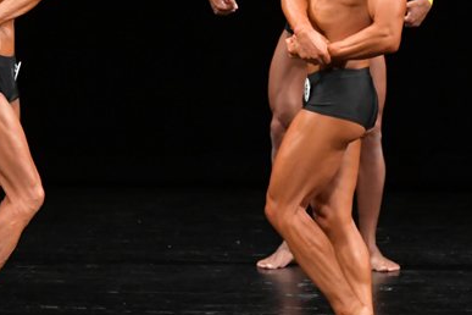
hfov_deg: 3.6
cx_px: 247
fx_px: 7486
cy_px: 90
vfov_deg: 2.4
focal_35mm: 571
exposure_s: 1/400
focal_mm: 190
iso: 3200
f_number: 5.6
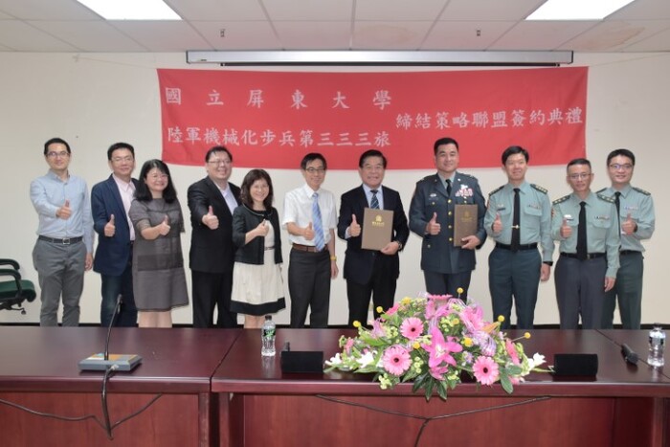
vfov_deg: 38.4
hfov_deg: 55.1
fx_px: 642
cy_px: 224
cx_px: 335
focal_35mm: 34
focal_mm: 23
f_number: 5.6
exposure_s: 1/60
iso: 800
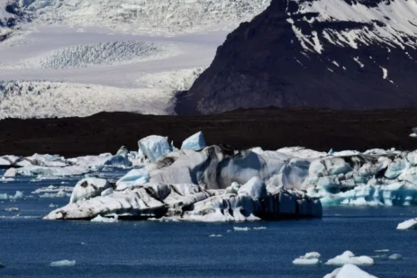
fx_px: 3847
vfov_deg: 4.1
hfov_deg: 6.2
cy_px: 52
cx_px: 98
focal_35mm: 332
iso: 320
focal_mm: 100
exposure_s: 1/2500
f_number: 13
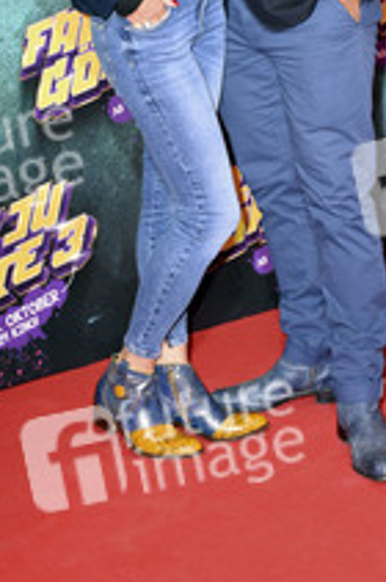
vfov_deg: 15.8
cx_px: 243
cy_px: 33
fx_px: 2064
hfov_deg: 10.7
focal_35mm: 128
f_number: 4.5
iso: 1600
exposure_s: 1/125
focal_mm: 45
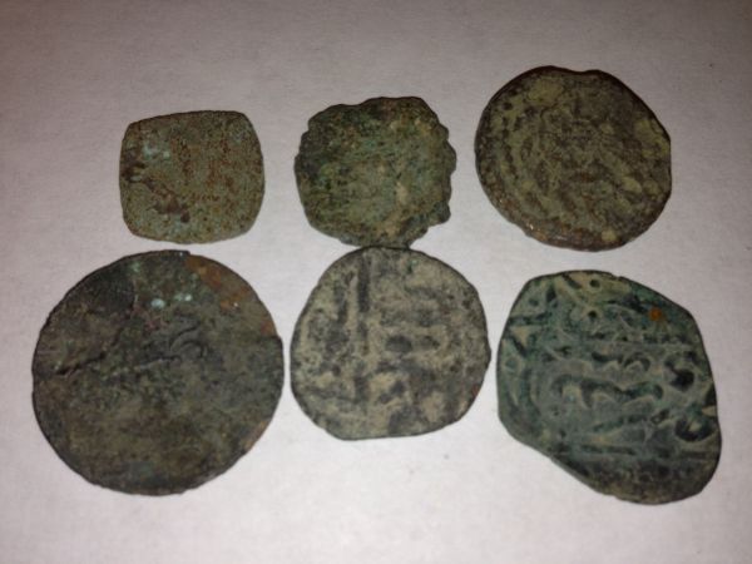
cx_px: 376
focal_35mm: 33
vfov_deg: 42.9
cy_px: 282
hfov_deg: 55.4
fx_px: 717
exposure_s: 1/791
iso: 50
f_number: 2.4
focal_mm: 4.13
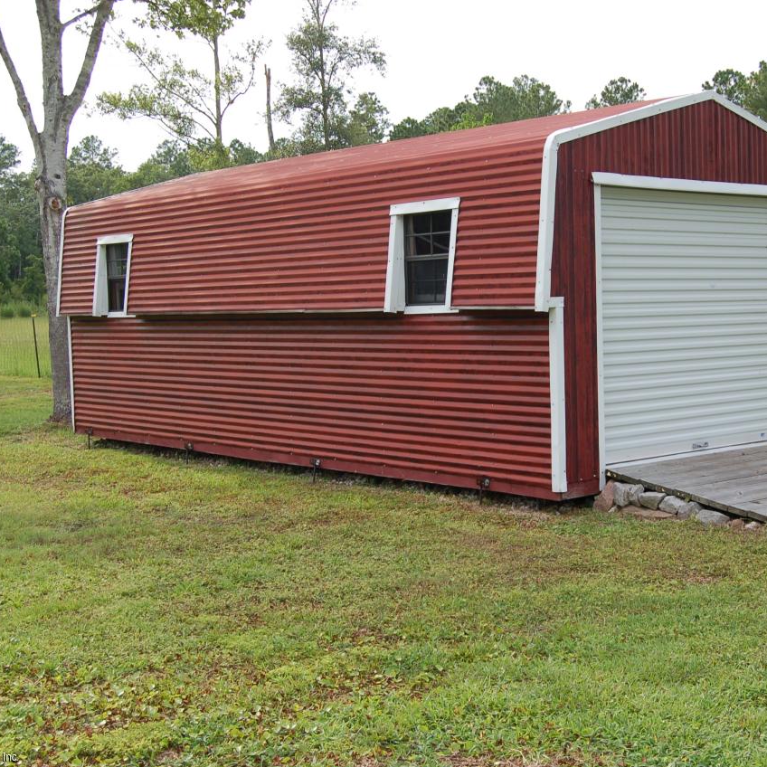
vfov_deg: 34.0
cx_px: 483
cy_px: 384
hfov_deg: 33.8
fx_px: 1253
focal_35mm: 50
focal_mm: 26
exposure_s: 1/200
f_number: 7.1
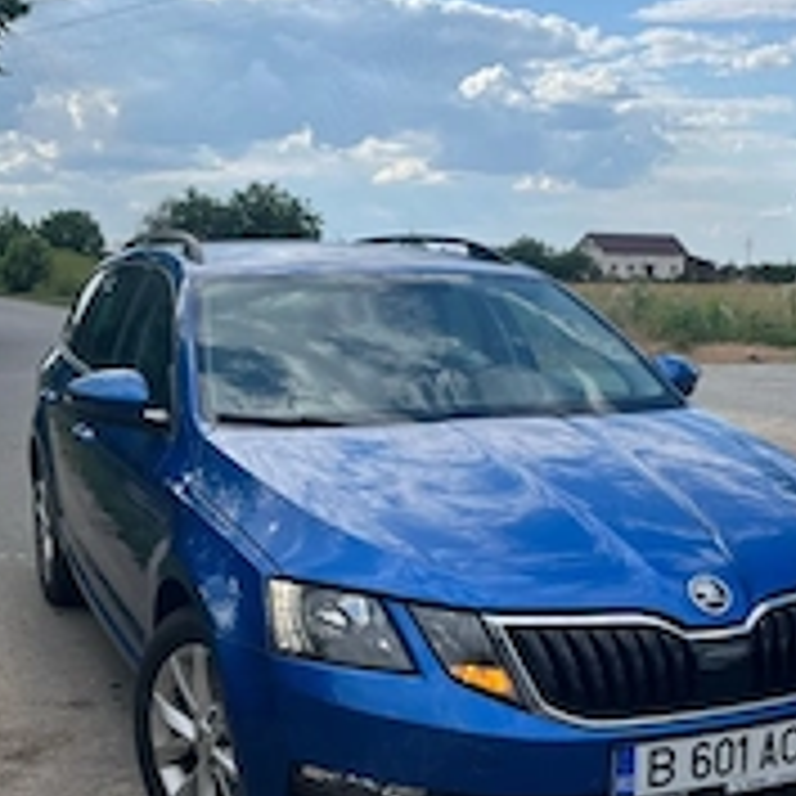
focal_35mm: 52
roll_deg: -0.7
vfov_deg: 32.7
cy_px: 472
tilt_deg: -8.7
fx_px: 1353
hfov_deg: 32.6
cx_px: 495
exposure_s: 1/3215
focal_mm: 5.1
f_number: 1.6
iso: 50
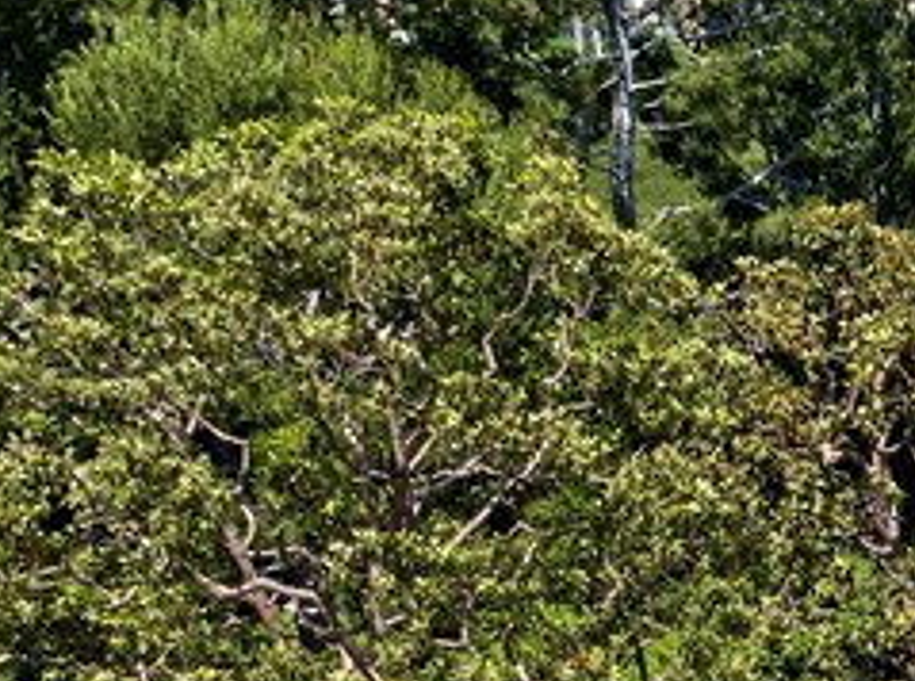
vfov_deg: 13.9
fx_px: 2716
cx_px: 1899
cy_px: 826
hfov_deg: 15.0
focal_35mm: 103
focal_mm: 12.29
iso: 100
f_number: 9
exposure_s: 1/320
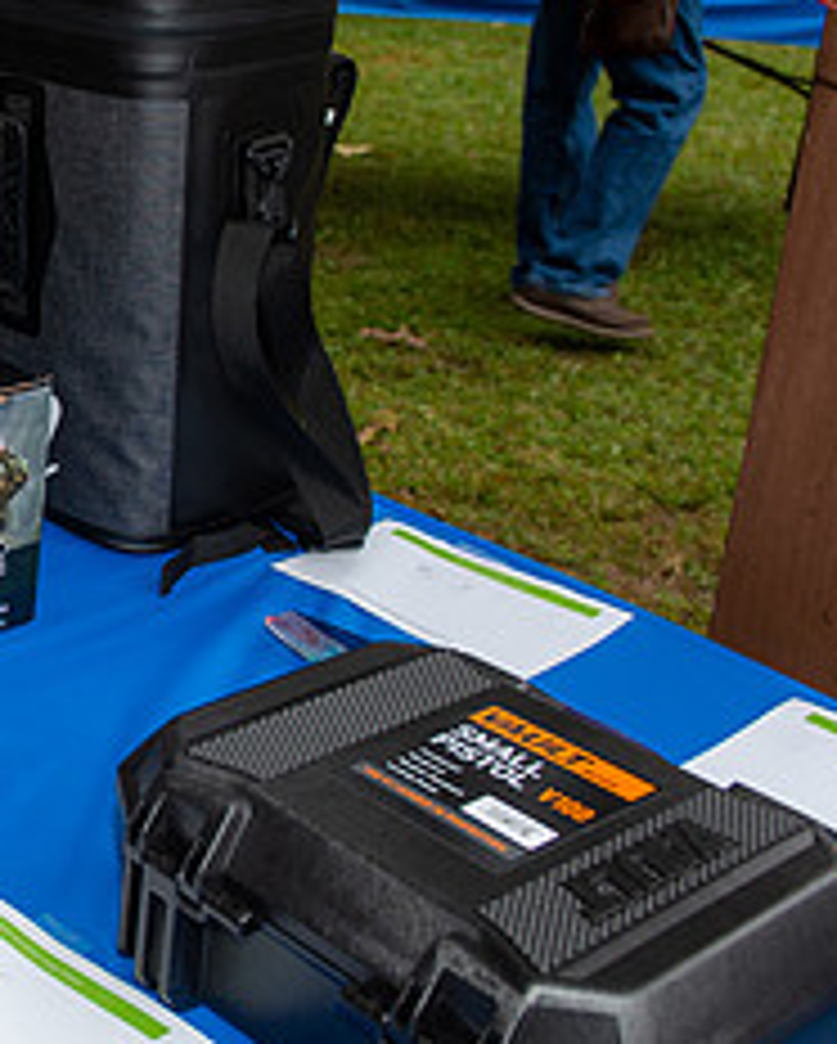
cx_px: -171
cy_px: 414
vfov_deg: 30.8
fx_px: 1886
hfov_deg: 22.9
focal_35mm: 61
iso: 400
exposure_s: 1/80
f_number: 5
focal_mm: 26
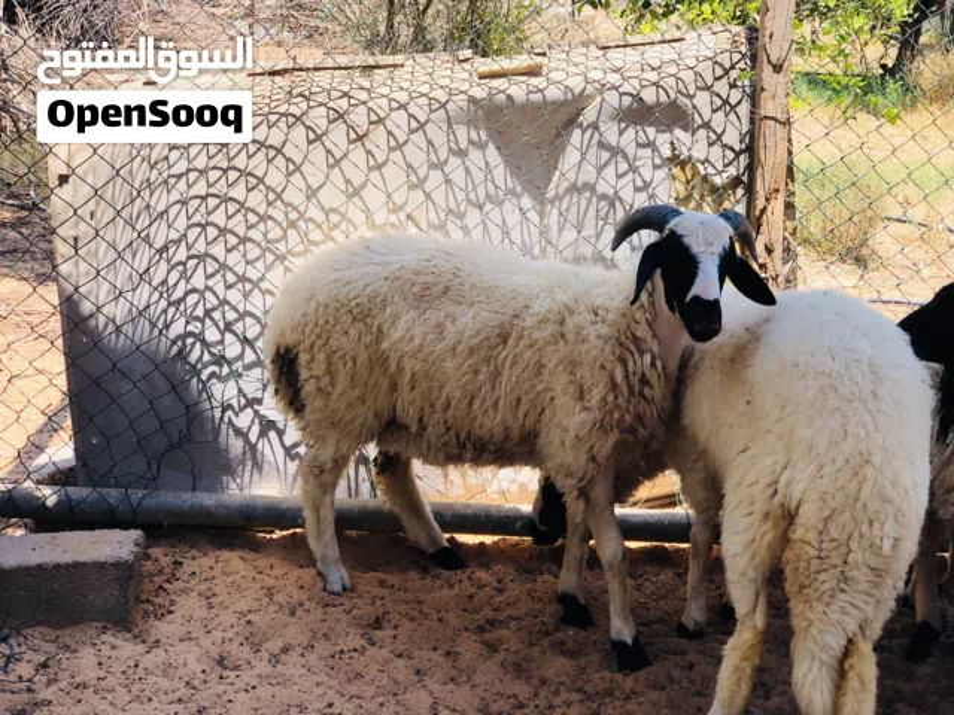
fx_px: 1571
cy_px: 358
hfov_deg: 33.8
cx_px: 477
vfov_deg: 25.7
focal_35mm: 57
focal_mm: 6.6
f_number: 2.8
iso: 20
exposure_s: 1/241
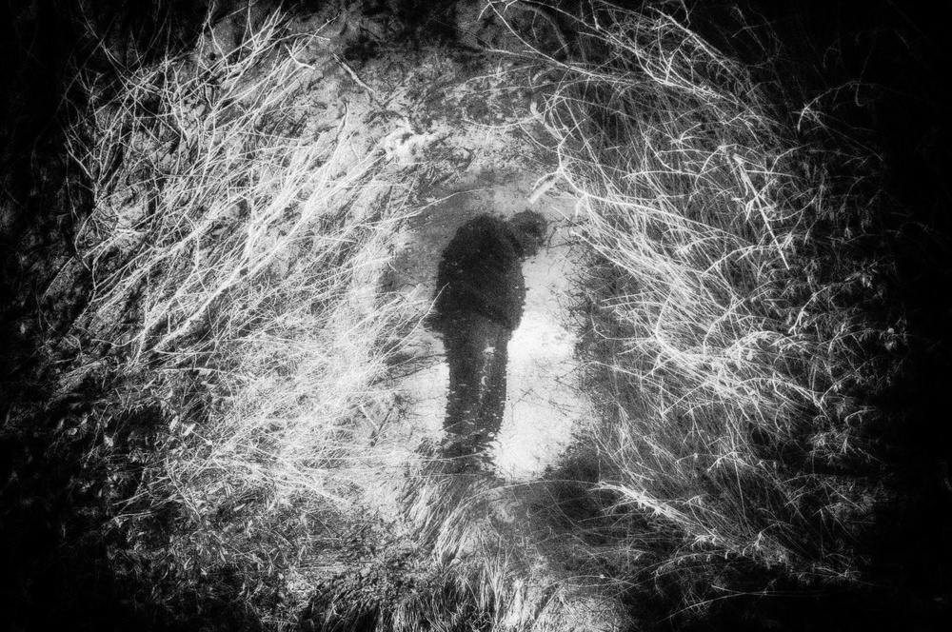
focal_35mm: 46
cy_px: 316
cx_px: 476
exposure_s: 1/25
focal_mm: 31
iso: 400
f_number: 9
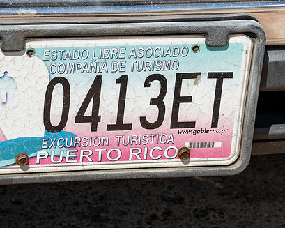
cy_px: 81
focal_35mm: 267
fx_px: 2252
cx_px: 104
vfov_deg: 5.8
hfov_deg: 7.2
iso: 100
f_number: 7.1
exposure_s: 1/200
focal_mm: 70
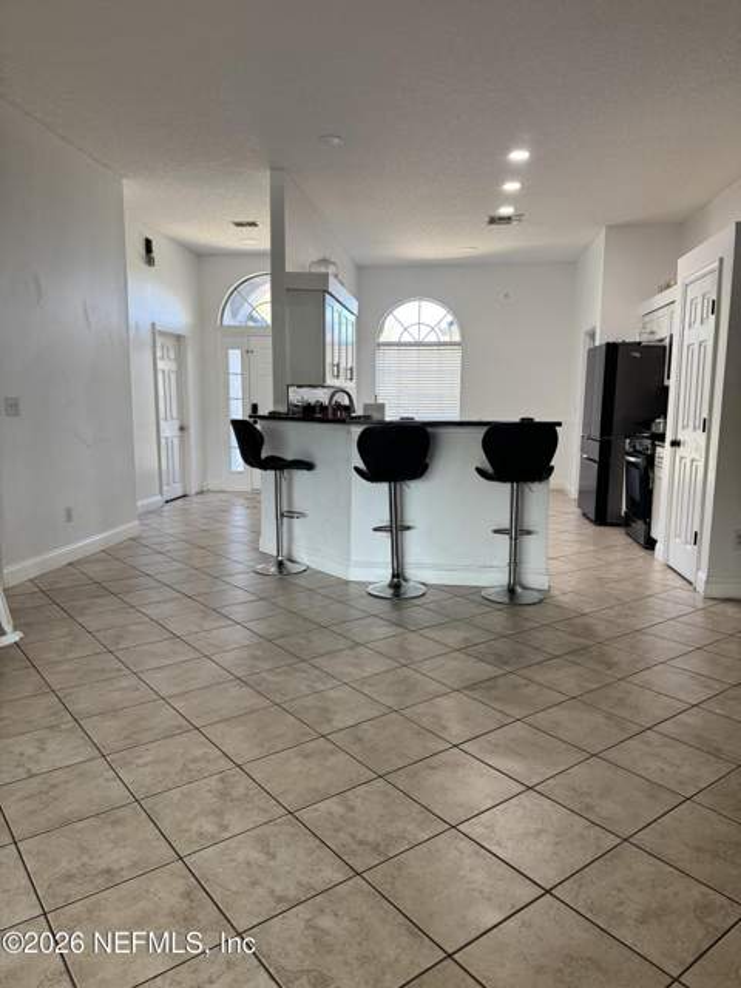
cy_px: 494
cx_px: 370
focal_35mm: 24
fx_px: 685
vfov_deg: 71.6
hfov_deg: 56.8
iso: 200
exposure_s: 1/120
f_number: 1.78
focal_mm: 6.76
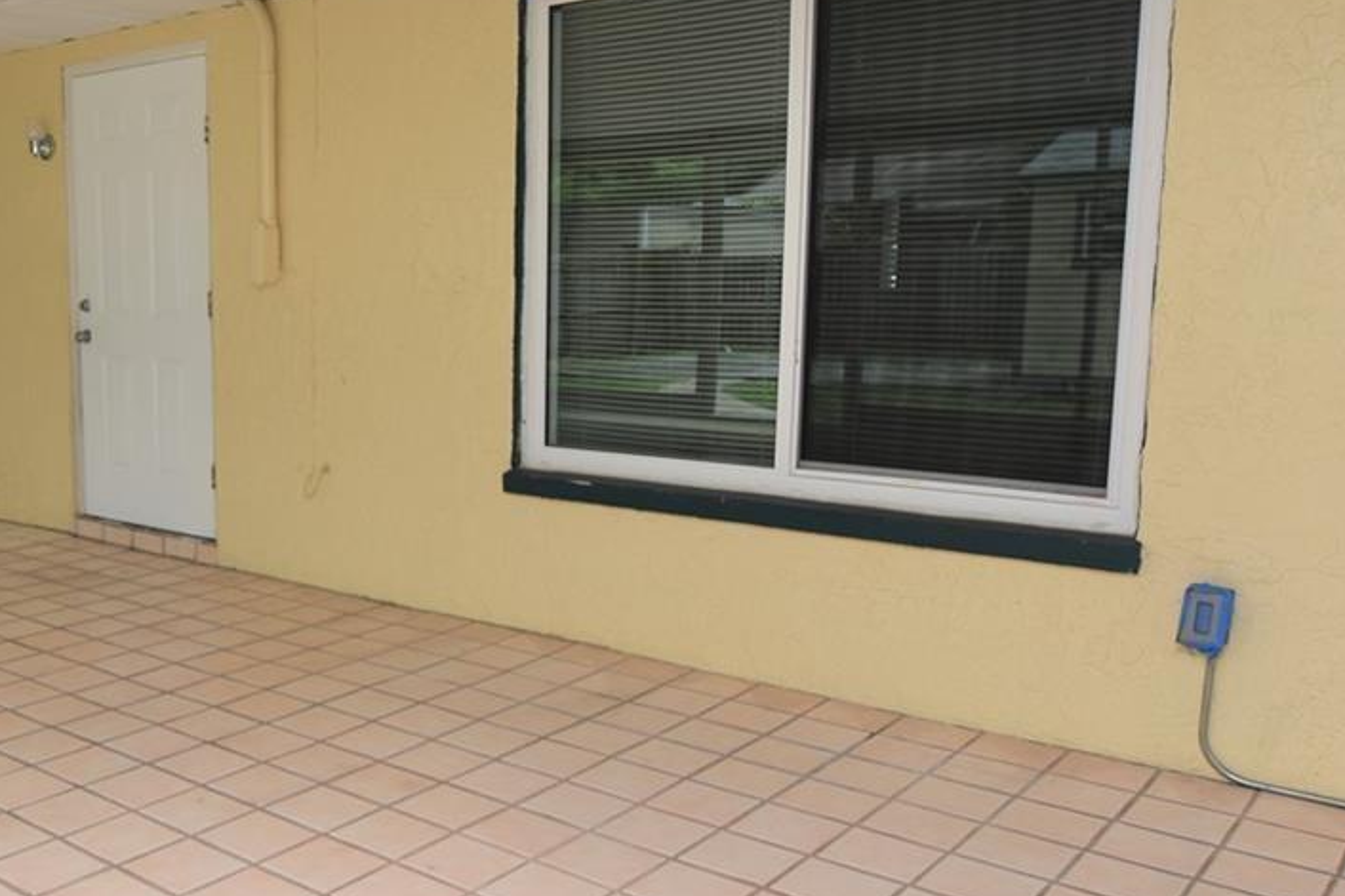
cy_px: 471
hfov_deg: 52.7
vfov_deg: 38.8
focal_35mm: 34
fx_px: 1270
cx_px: 297
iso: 100
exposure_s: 1/125
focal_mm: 10
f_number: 5.6
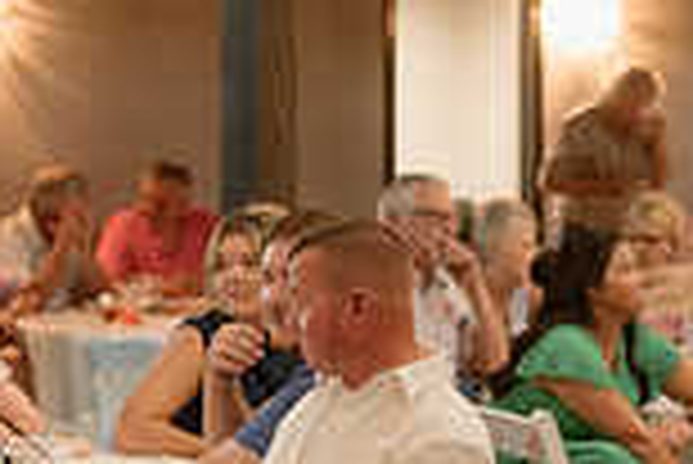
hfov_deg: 14.8
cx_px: 353
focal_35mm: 138
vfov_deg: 9.9
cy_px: 351
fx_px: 2659
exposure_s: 1/200
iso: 1250
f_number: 1.4
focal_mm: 35
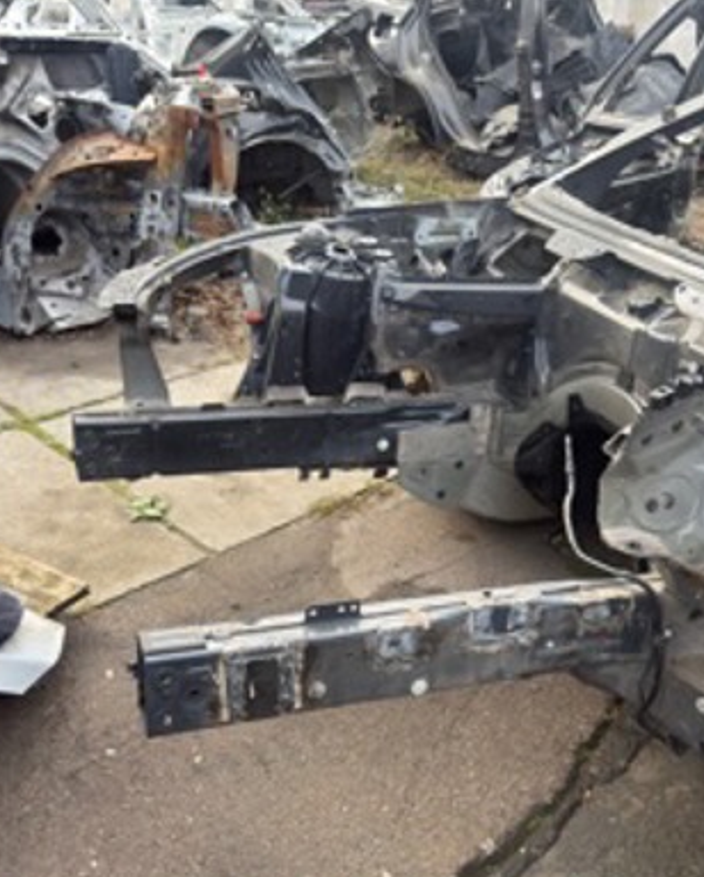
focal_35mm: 39
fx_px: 1014
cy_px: 544
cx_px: 377
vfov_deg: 46.4
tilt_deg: -29.6
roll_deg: +0.4
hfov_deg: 38.3
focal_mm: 6.76
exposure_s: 1/255
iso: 80
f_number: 1.78
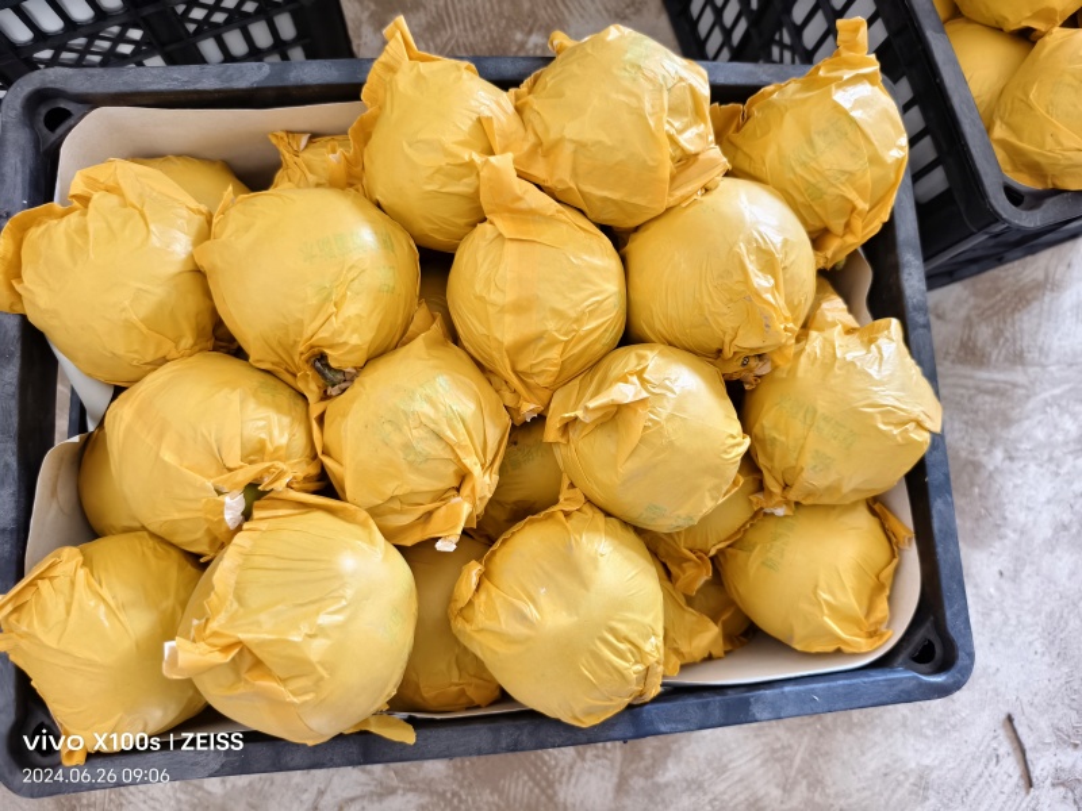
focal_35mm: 23
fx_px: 719
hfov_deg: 73.9
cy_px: 406
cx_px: 541
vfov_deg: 58.9
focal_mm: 5.6
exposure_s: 1/33.3
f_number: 1.57
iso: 2424
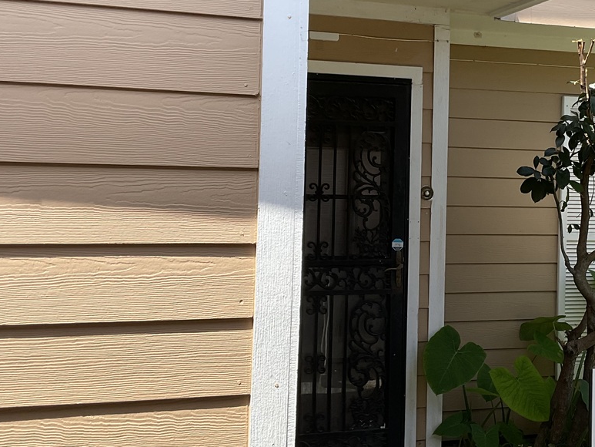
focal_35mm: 54
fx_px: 928
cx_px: 447
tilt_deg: +2.9
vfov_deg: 27.0
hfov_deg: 34.8
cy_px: 169
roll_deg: -2.3
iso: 16
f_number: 1.8
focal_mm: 3
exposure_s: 1/666
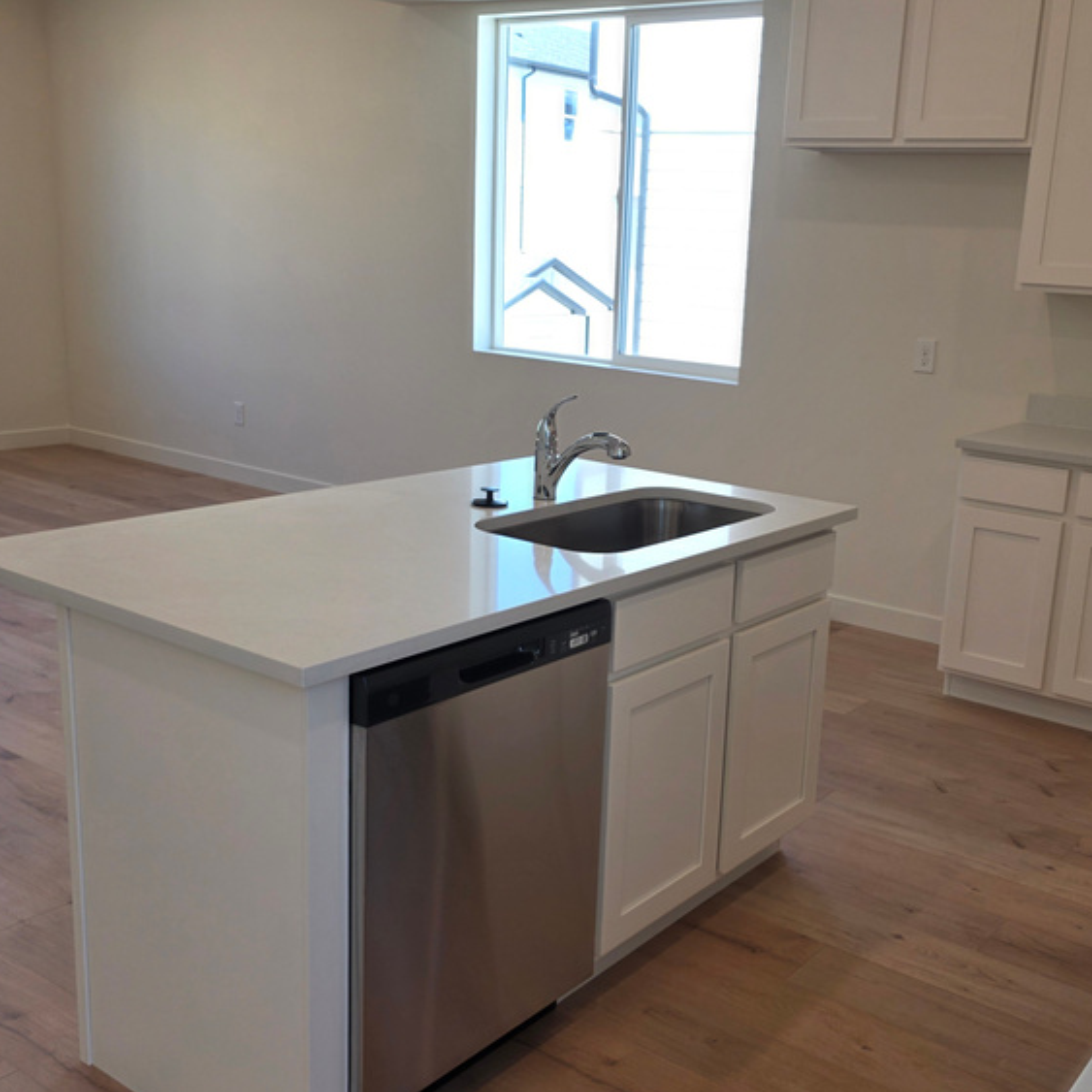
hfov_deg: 44.7
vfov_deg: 44.9
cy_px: 574
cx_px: 654
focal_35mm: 37
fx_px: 1321
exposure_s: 1/120
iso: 32
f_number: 1.7
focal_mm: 6.3
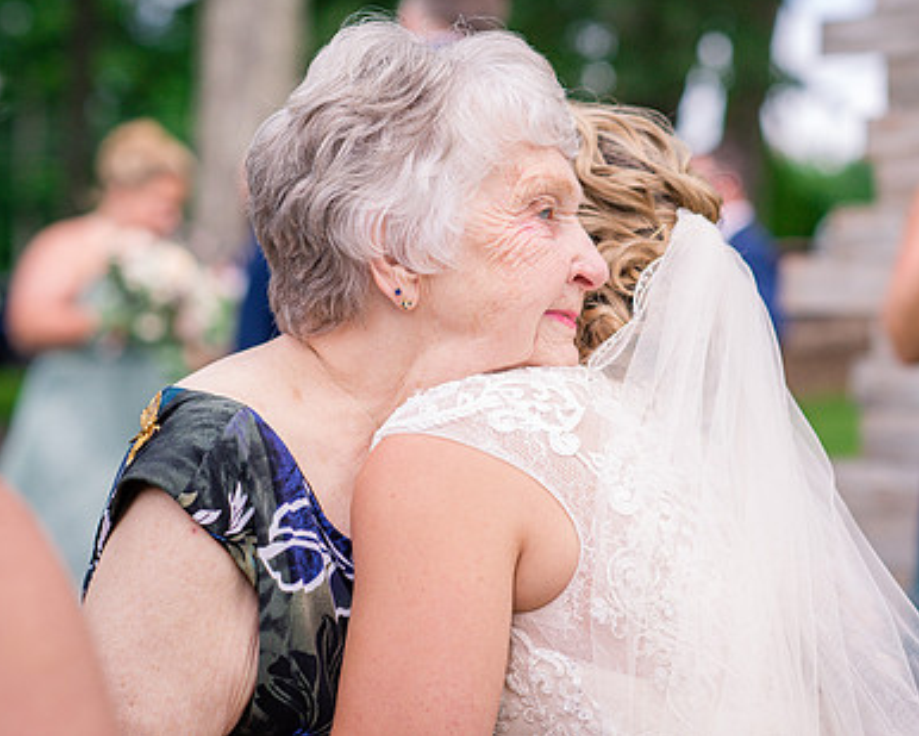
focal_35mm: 120
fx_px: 3265
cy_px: 277
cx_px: 621
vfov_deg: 12.8
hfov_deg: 16.0
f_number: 3.2
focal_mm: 85
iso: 500
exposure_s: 1/2000
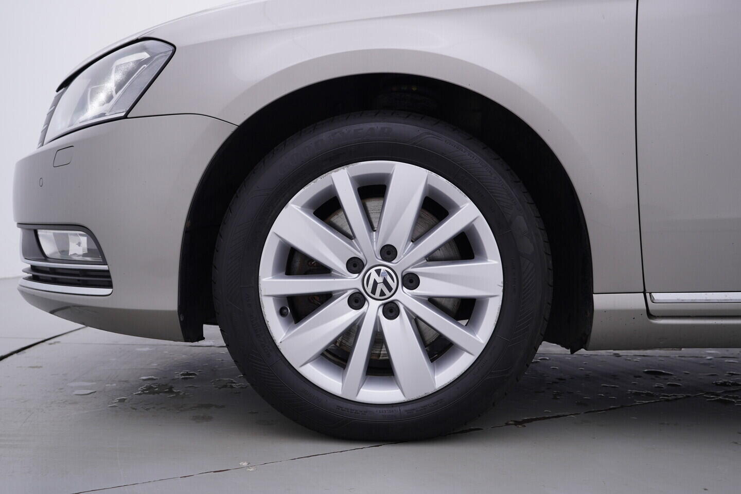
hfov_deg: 53.1
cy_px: 247
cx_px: 370
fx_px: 741
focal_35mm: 36
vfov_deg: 36.9
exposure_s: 1/80
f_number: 4
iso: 125
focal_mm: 24
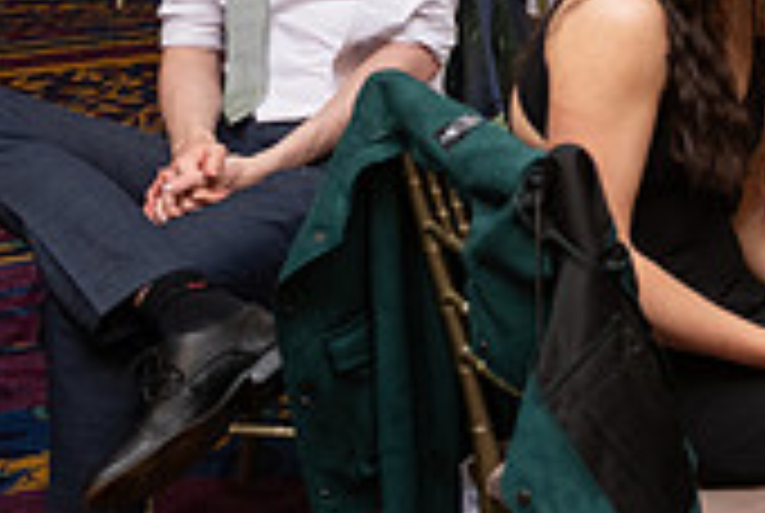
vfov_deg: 12.4
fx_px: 2320
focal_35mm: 109
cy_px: -47
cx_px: 1008
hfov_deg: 17.5
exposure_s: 1/160
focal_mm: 32
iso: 640
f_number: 3.5
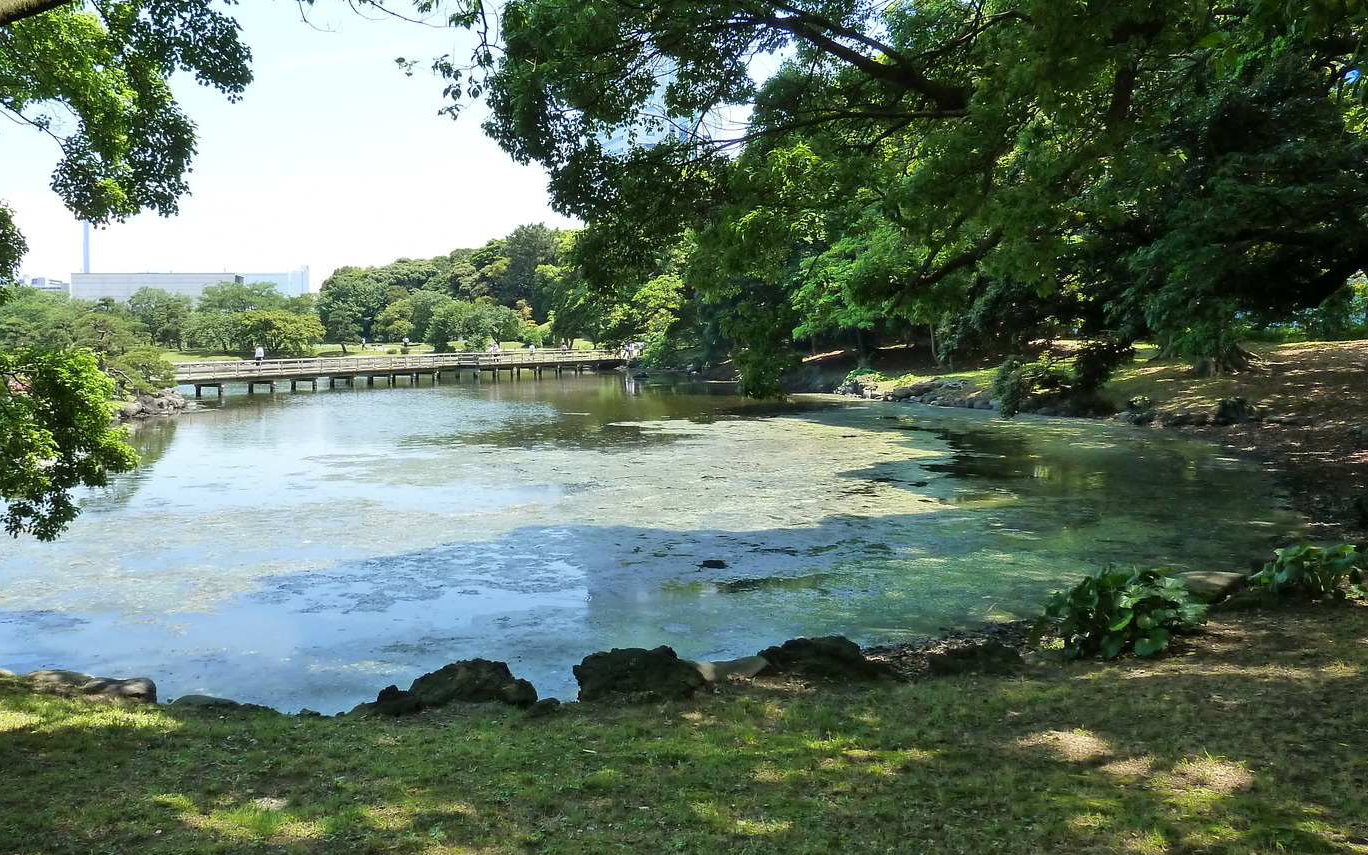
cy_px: 392
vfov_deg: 40.6
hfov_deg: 61.0
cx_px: 599
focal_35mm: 31
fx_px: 1156
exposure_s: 1/200
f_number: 4
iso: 200
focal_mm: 4.1
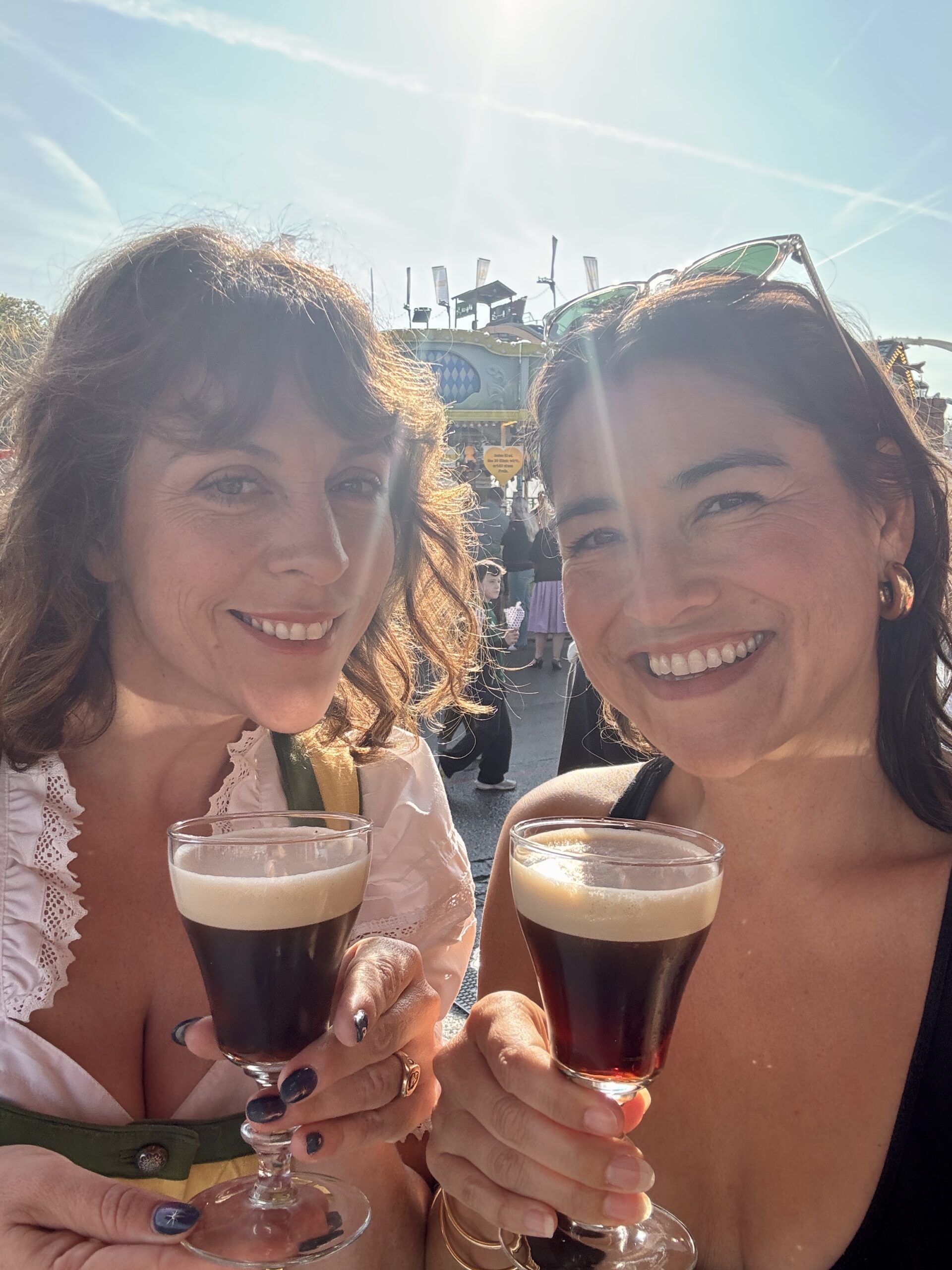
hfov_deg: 46.8
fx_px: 1100
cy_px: 635
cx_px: 476
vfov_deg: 60.0
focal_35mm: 30
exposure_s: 1/535
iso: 25
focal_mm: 2.69
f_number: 1.9
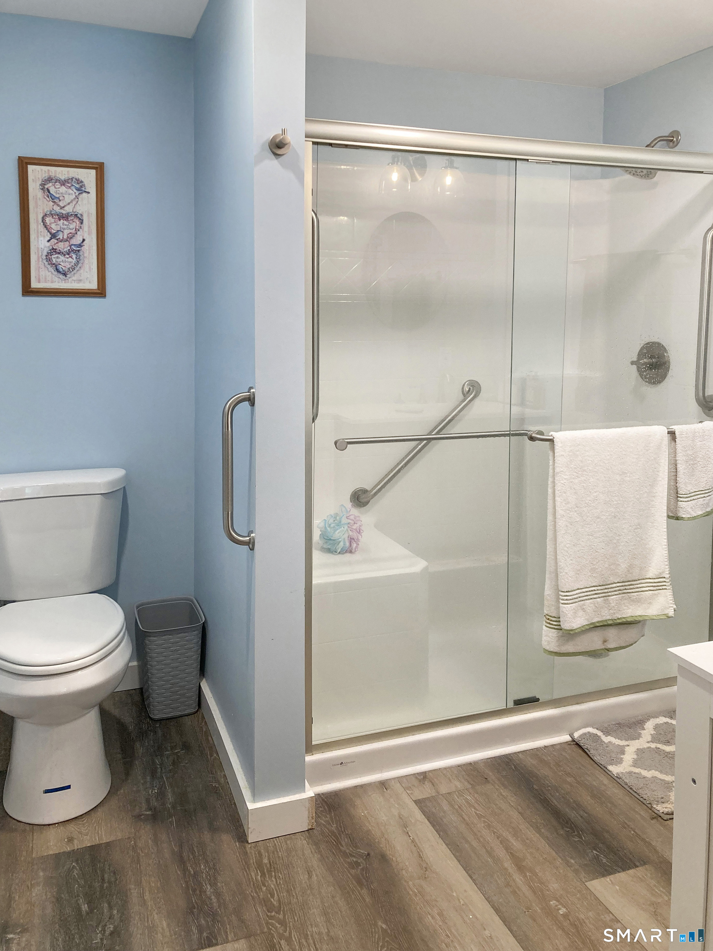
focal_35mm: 28
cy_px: 476
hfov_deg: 49.7
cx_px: 356
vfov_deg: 63.4
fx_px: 769
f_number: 1.8
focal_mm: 3.99
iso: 100
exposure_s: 1/60
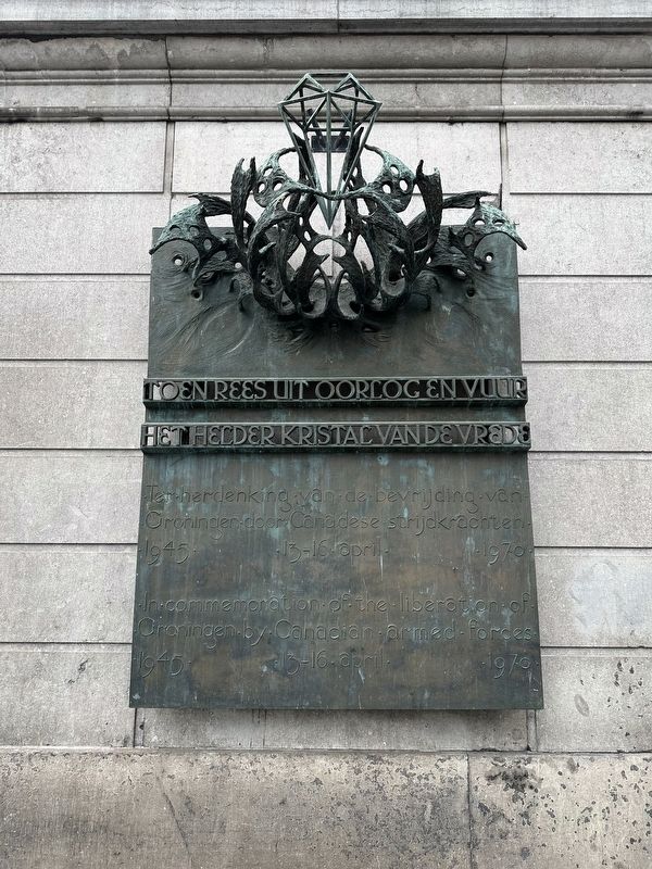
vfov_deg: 71.6
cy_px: 434
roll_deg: -0.8
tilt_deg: +9.3
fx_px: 603
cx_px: 326
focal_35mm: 24
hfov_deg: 56.8
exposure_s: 1/1072
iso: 80
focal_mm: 6.86
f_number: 1.78
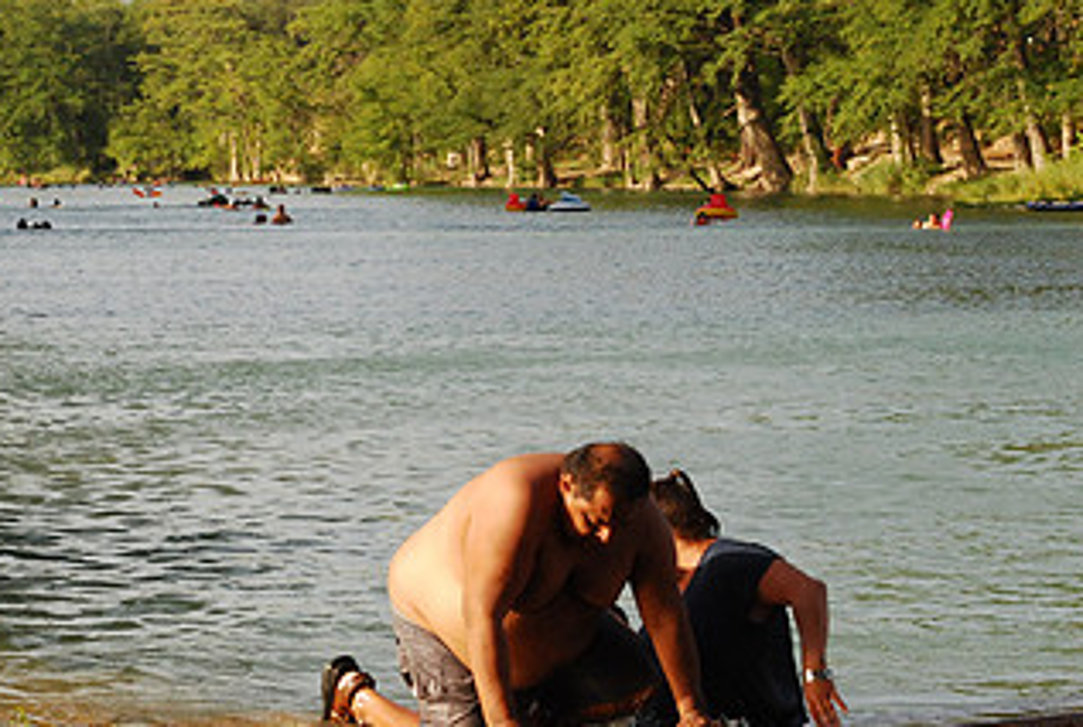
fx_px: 4551
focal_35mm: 151
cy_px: 80
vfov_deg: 9.1
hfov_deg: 13.6
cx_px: 369
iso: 800
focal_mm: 55
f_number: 14
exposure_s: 1/250
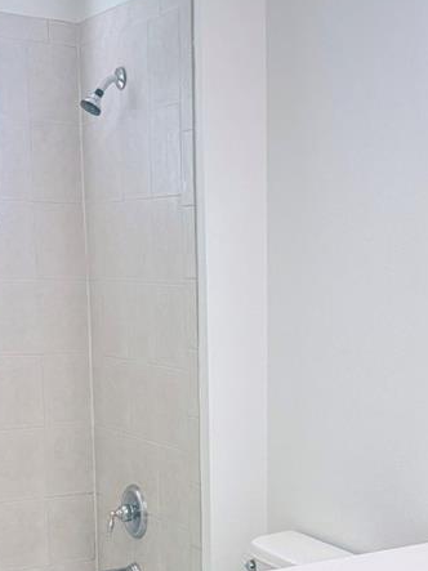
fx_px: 1072
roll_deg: -0.5
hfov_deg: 22.3
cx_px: 335
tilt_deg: -8.8
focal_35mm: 65
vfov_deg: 28.9
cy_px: 491
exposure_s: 1/120
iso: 400
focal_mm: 6.76
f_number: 1.78
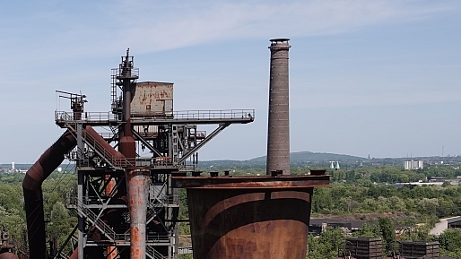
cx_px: 23
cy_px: 269
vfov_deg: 16.6
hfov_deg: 28.3
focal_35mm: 71
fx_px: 868
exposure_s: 1/1000
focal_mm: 12.33
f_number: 4
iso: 100
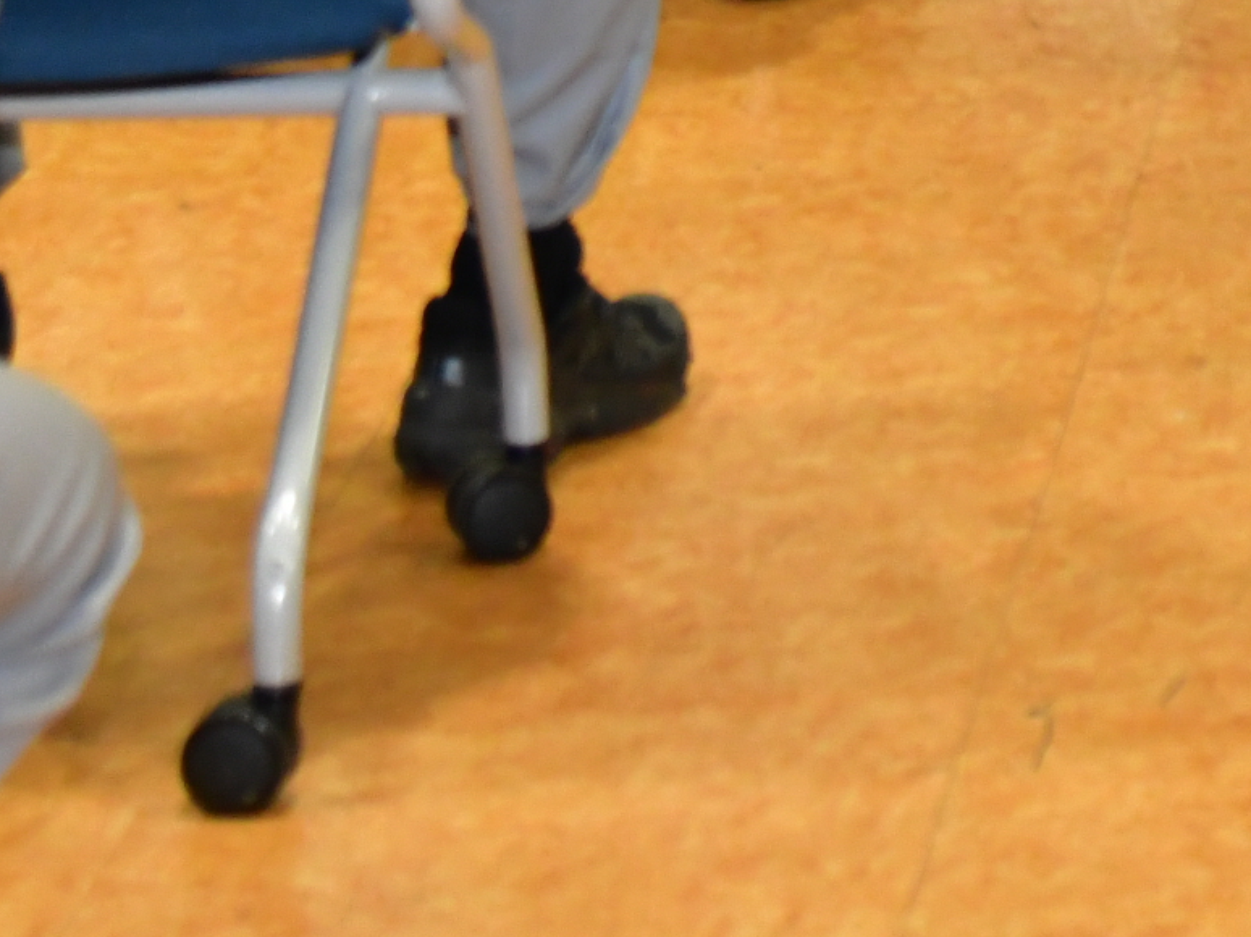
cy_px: -1171
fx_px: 8526
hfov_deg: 8.3
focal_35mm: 236
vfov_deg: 6.1
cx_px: 1712
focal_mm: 46
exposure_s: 1/250
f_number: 4
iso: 1800
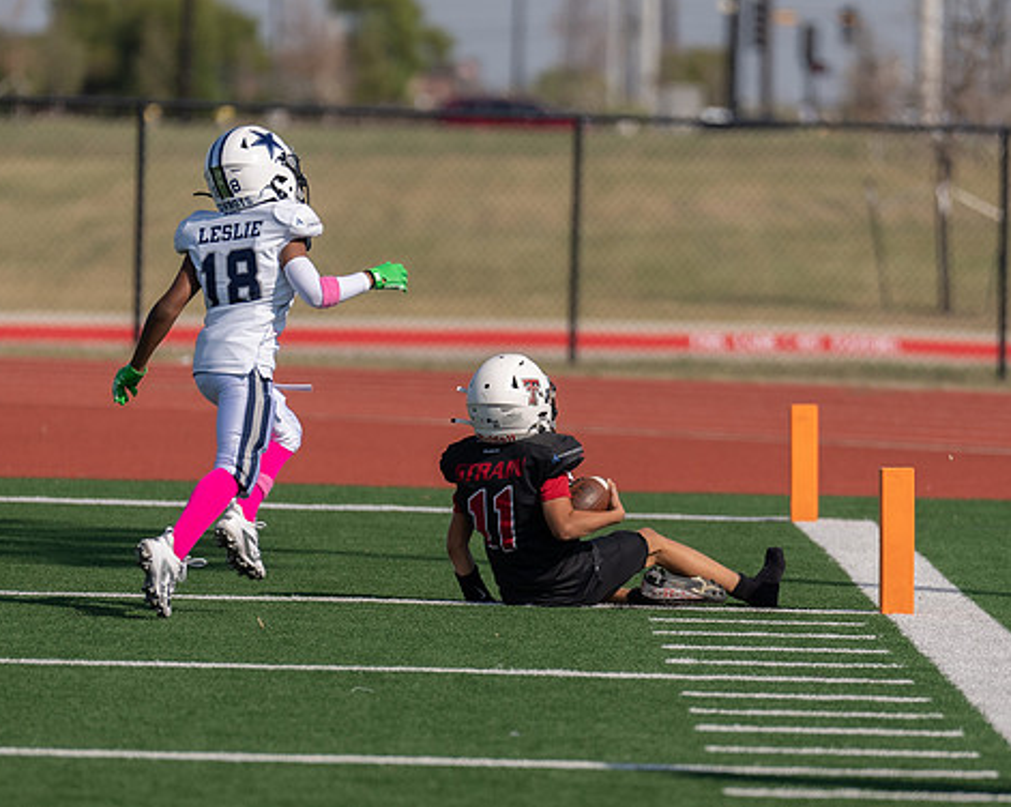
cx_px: 577
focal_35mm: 399
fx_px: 11929
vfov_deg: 3.9
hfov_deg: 4.9
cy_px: 467
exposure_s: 1/2500
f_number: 2.8
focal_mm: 200
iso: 100
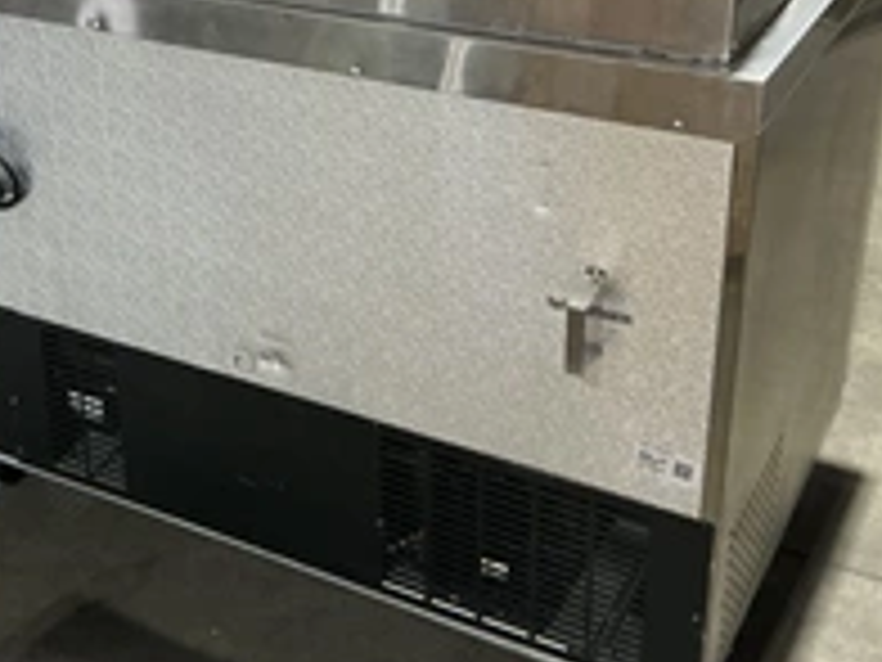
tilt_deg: -25.8
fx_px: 1452
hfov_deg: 33.5
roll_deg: +2.0
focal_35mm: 57
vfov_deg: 25.4
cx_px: 292
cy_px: 176
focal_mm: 3
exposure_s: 1/45
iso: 320
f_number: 1.8
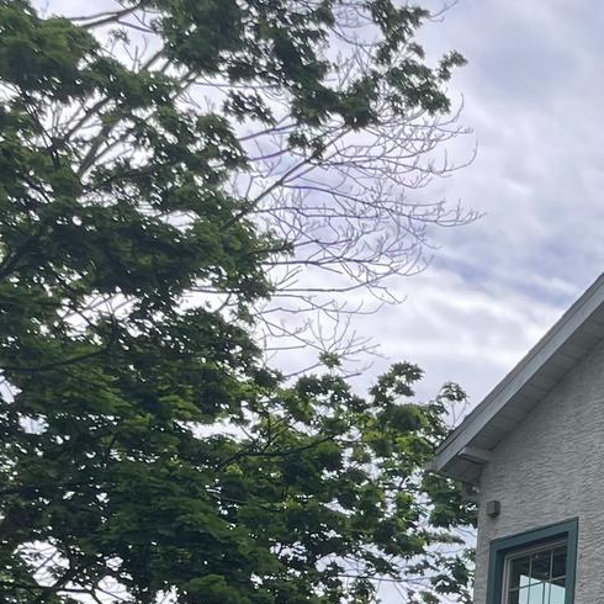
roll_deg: -0.6
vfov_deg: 17.2
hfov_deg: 15.7
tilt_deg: +12.4
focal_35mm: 96
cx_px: 1058
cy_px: 748
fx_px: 1895
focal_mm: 4.2
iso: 32
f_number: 1.6
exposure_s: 1/1770
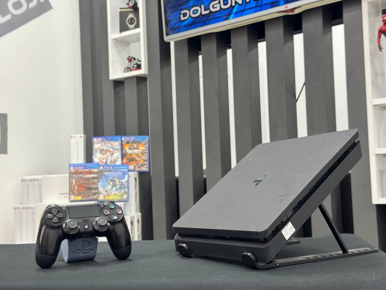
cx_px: 193
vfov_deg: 30.3
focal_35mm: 48
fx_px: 535
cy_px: 145
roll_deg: +1.2
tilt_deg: +2.8
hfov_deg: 39.7
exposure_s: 1/50
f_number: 1.78
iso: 200
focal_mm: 6.76
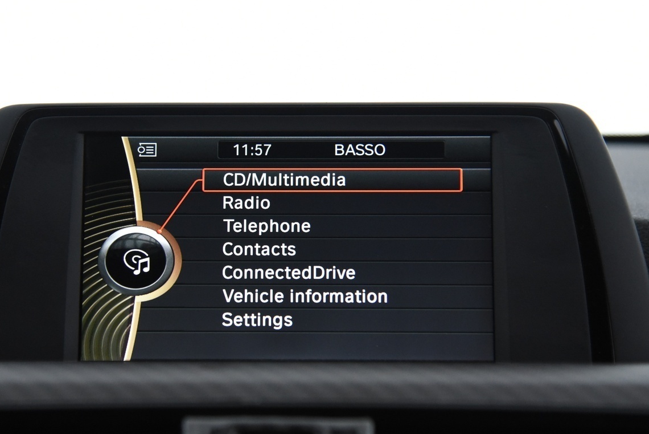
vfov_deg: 15.5
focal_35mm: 88
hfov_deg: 23.1
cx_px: 292
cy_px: 208
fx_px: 1587
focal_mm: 62
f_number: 4
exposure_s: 1/60
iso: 4000
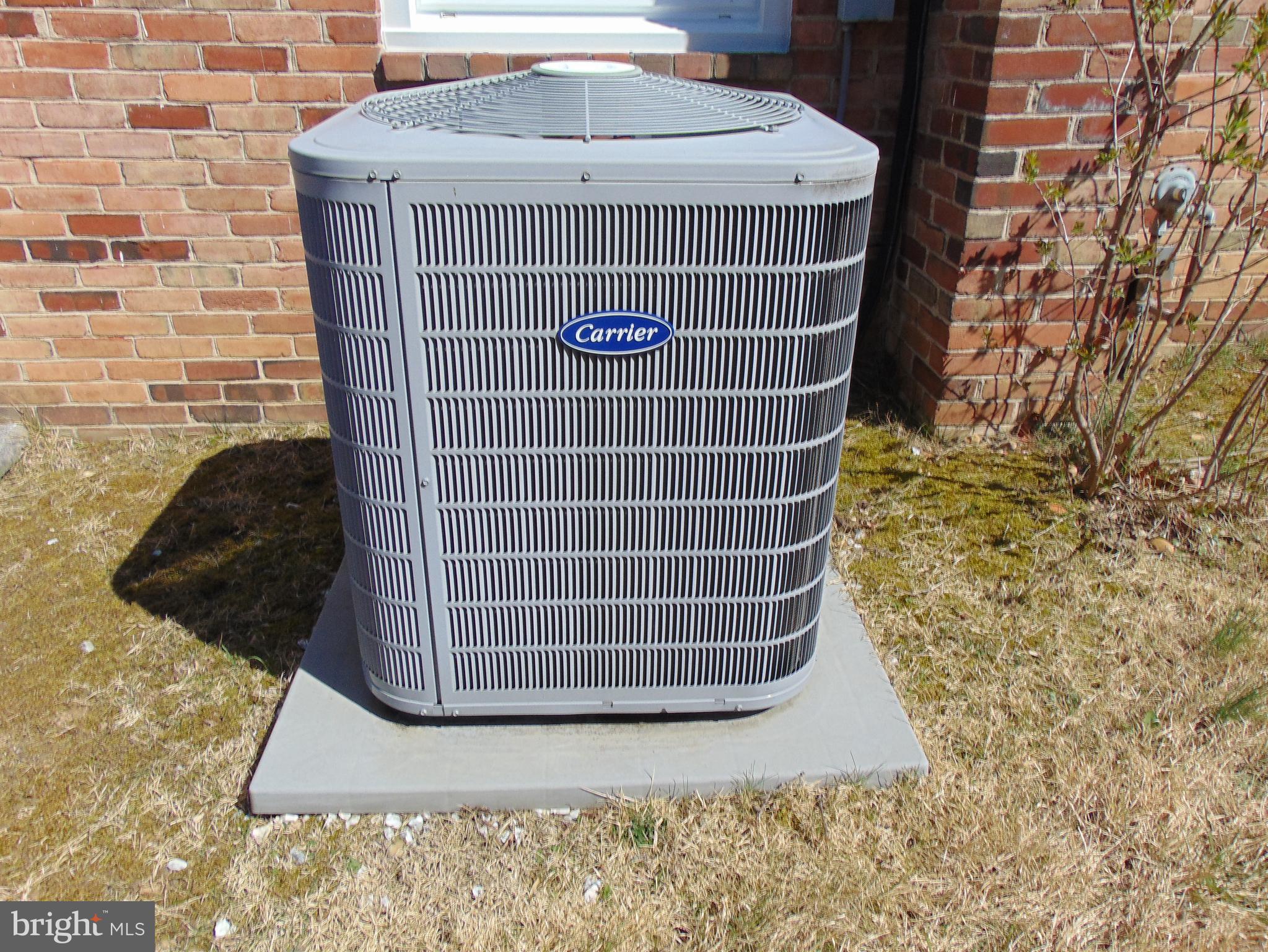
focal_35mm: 25
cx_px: 634
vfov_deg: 54.9
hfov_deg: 69.4
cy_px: 476
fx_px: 916
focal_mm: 4.5
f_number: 7.7
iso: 80
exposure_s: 1/250
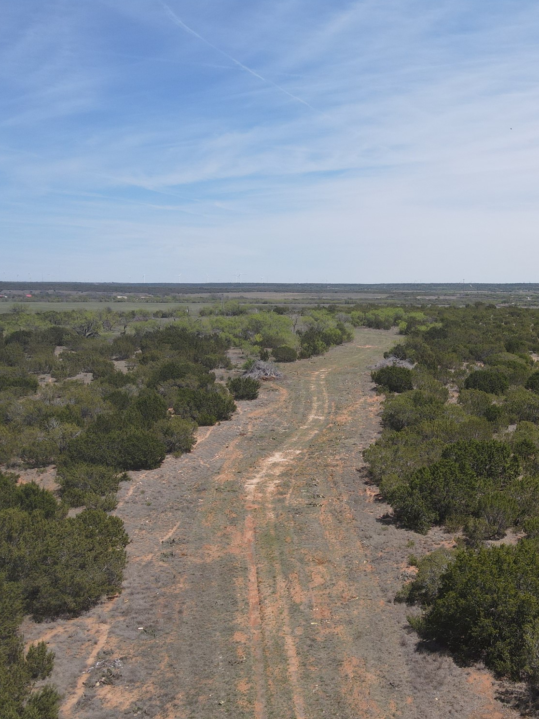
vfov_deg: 55.3
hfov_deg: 40.0
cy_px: 367
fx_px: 685
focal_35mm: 33
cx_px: 480
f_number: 2.8
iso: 100
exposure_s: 1/800
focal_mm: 4.5
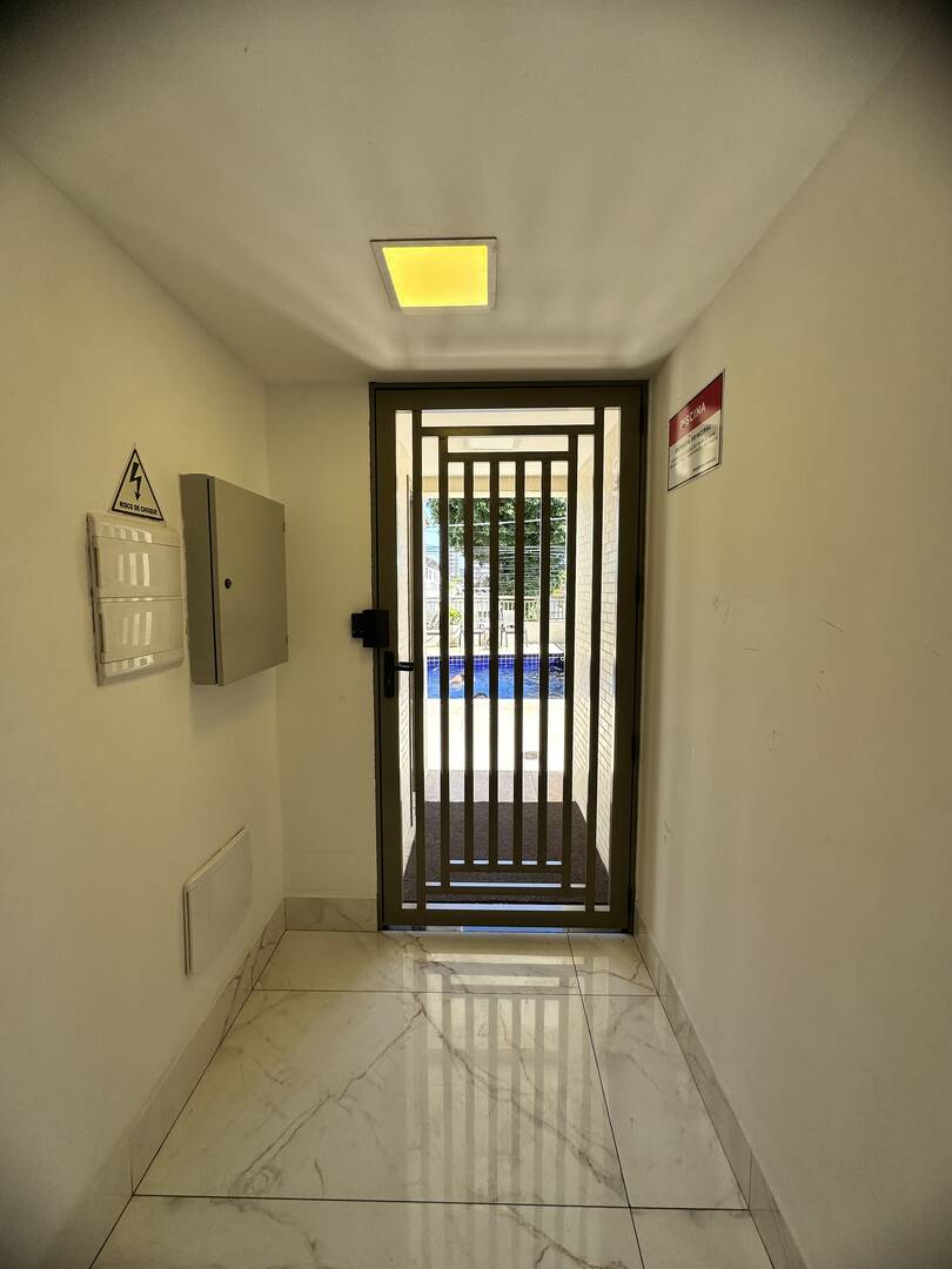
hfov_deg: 85.7
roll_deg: +0.3
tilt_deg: -6.2
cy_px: 634
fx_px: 513
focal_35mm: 14
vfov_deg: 102.1
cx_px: 476
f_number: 2.2
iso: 40
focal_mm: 2.22
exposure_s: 1/161
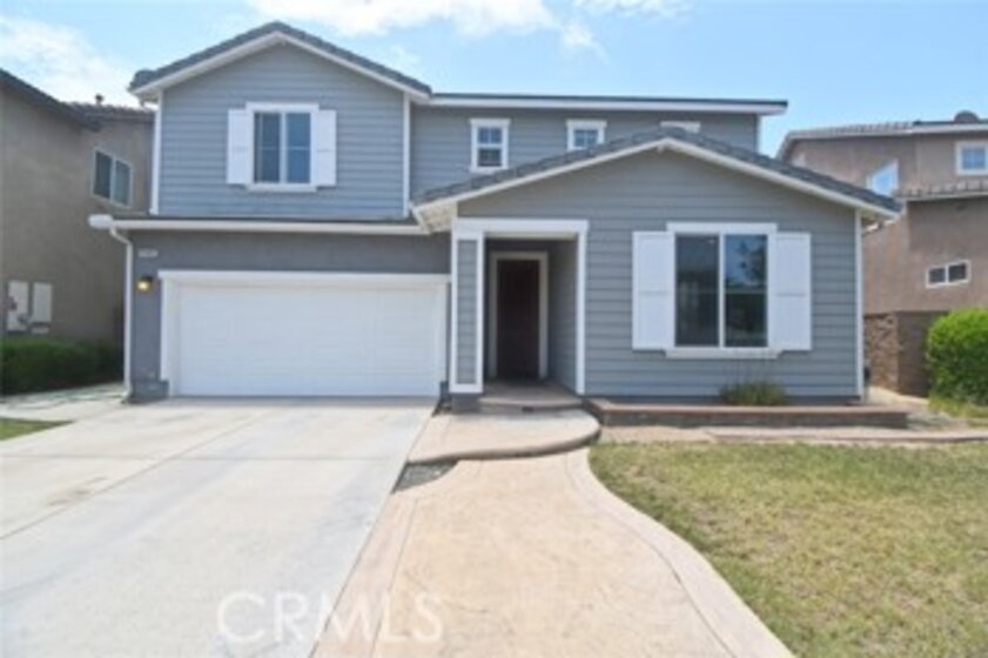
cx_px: 494
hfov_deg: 100.4
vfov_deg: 77.3
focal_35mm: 15
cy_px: 329
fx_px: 411
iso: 200
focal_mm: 10
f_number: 9
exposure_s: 1/320
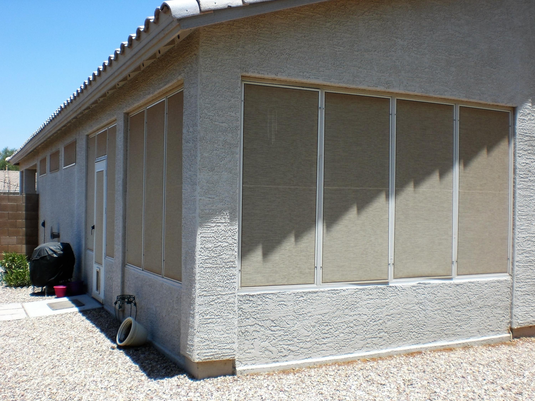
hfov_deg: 49.0
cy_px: 200
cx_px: 268
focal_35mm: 38
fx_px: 587
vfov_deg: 37.7
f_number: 4.4
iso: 50
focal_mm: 6.3
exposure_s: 1/400
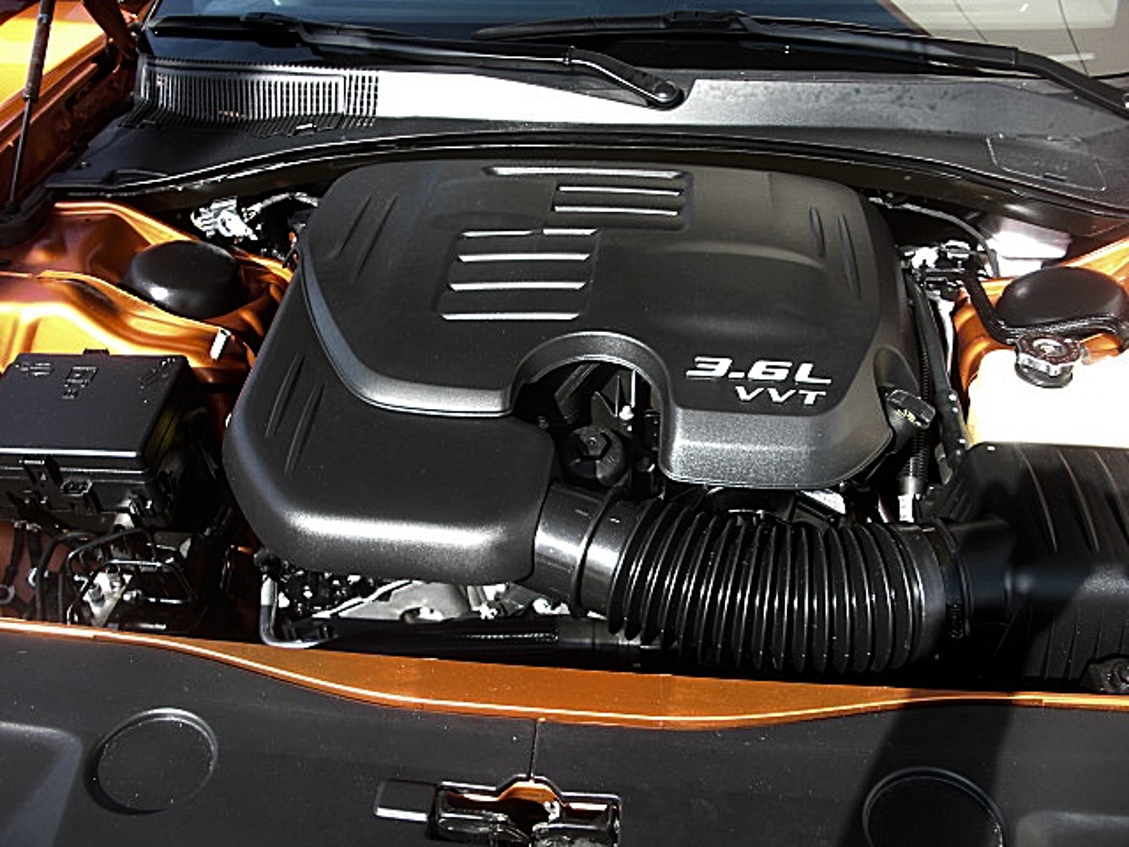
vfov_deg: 39.7
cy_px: 424
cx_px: 564
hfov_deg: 51.4
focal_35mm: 36
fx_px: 1174
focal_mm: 6.3
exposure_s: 1/160
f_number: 2.8
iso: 50
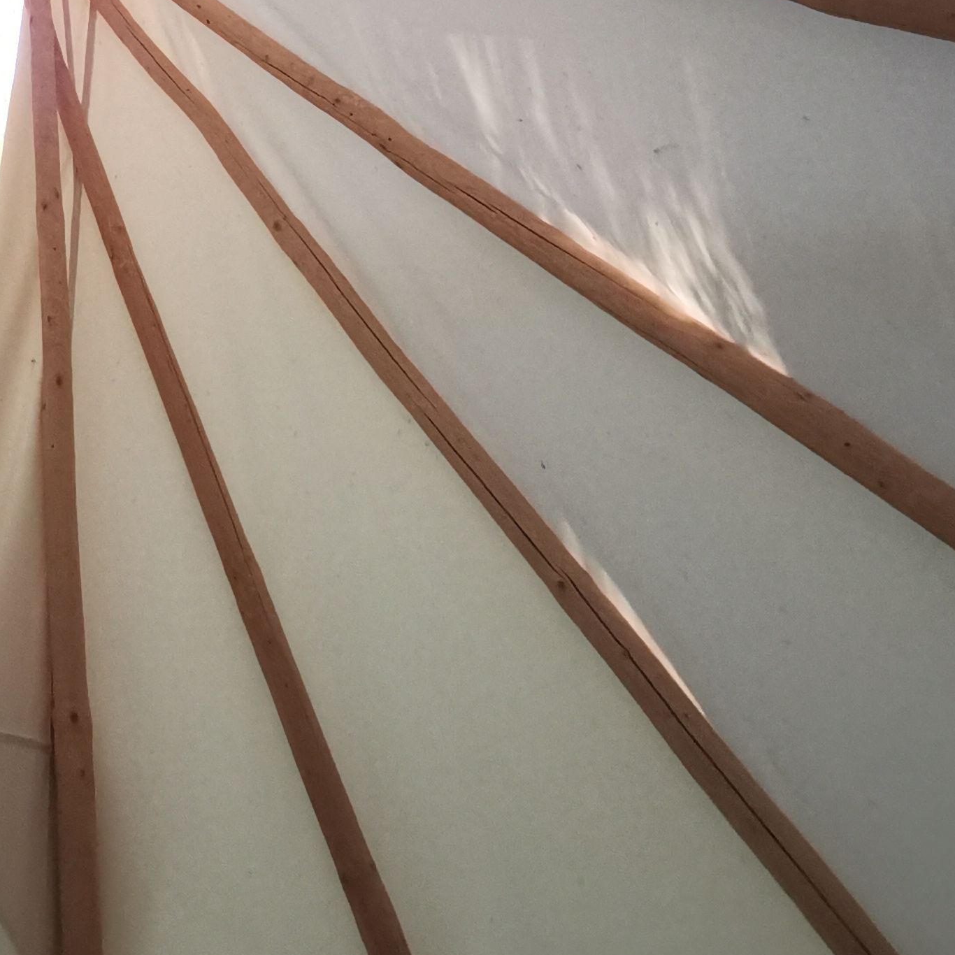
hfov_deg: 30.2
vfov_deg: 28.5
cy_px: -153
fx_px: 1654
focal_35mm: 53
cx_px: 20
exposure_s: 1/100
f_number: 2.2
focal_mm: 2.35
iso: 400
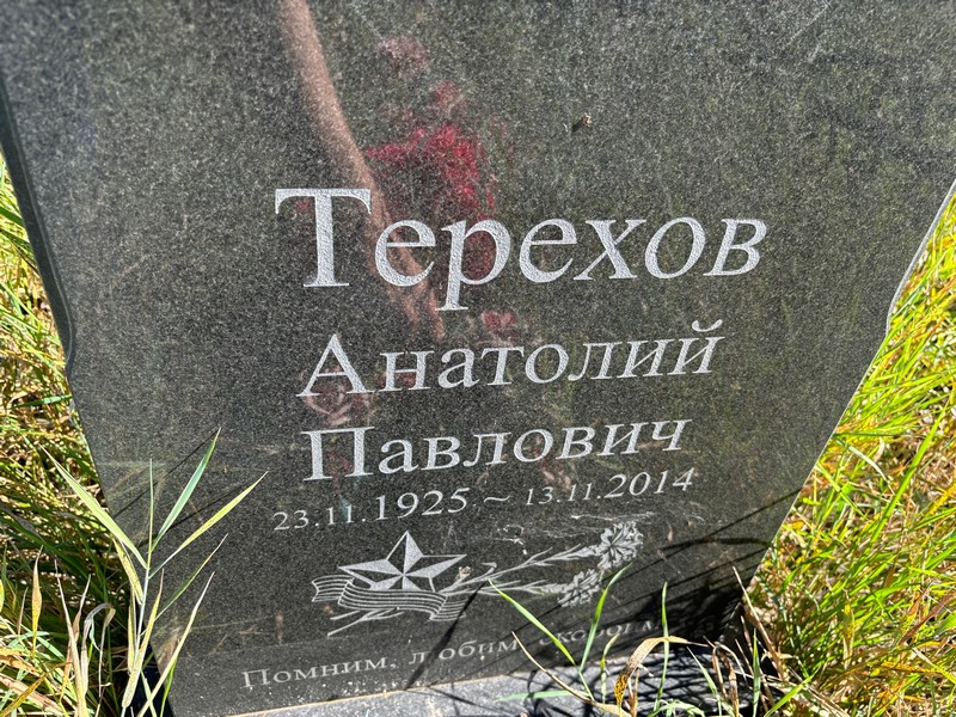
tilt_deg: -39.5
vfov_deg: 53.1
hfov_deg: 67.3
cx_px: 478
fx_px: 718
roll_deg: -10.1
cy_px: 358
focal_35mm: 26
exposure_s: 1/416
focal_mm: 5.96
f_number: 1.6
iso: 50
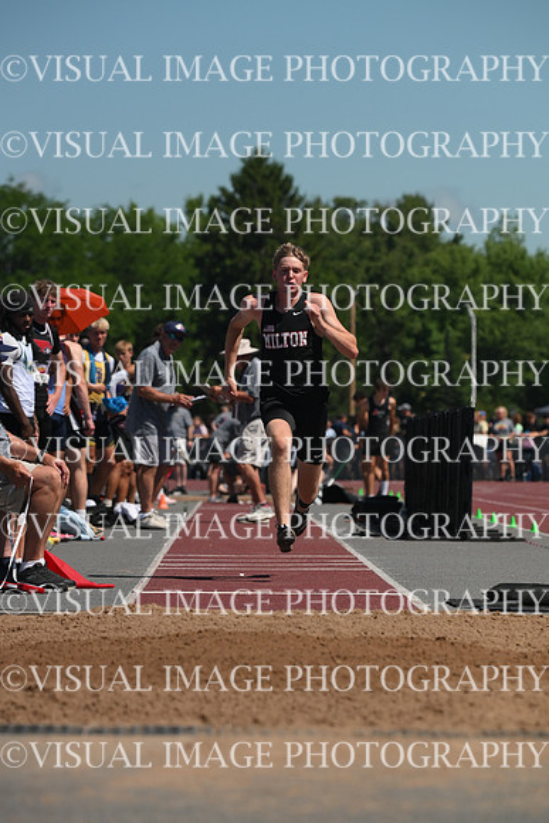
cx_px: 274
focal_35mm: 230
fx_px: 5258
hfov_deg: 6.0
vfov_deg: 8.9
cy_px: 412
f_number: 8
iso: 800
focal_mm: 230
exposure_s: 1/4000
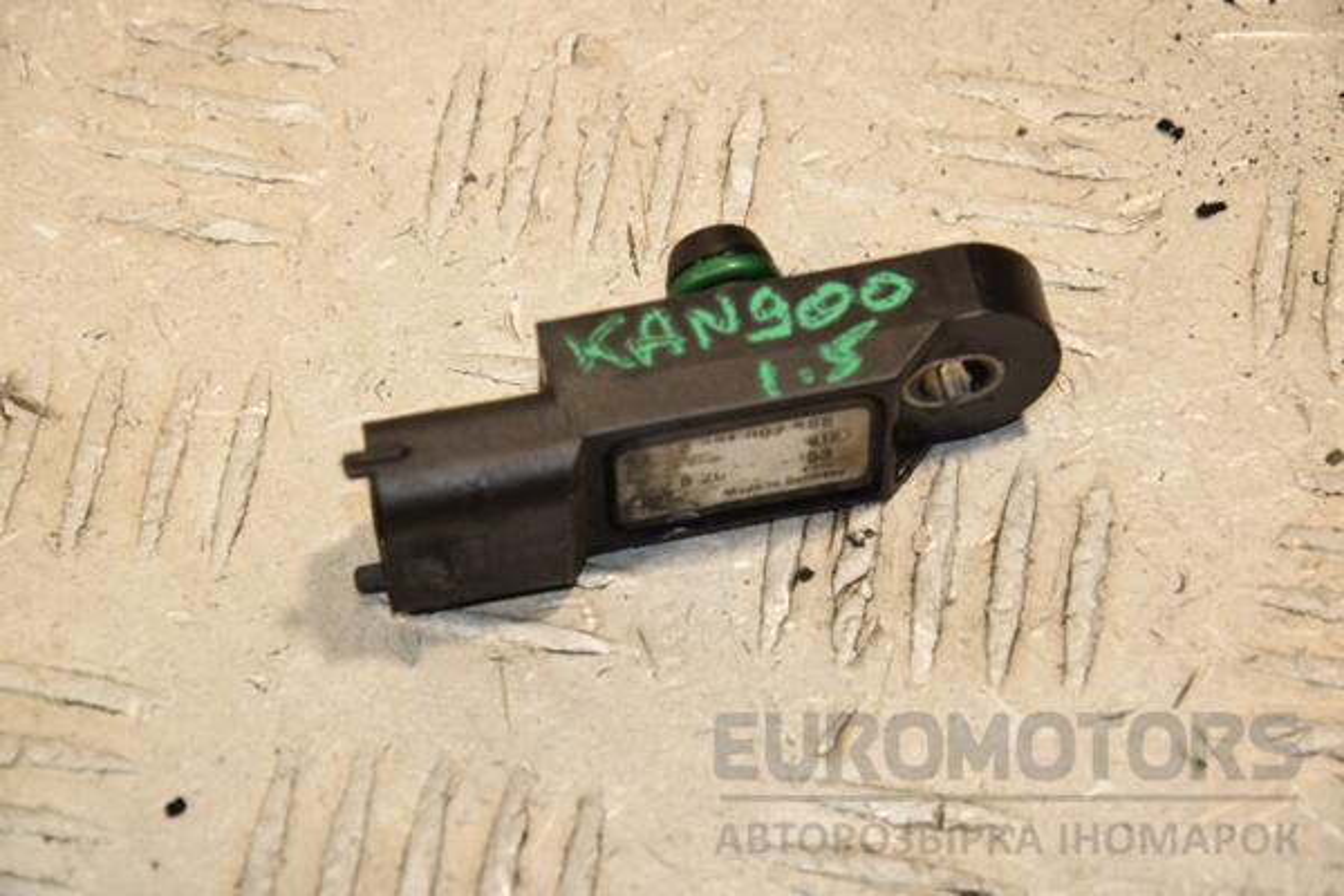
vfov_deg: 8.7
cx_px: 672
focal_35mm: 158
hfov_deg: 13.0
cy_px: 448
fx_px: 5880
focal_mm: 105
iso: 800
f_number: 8
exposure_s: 1/200
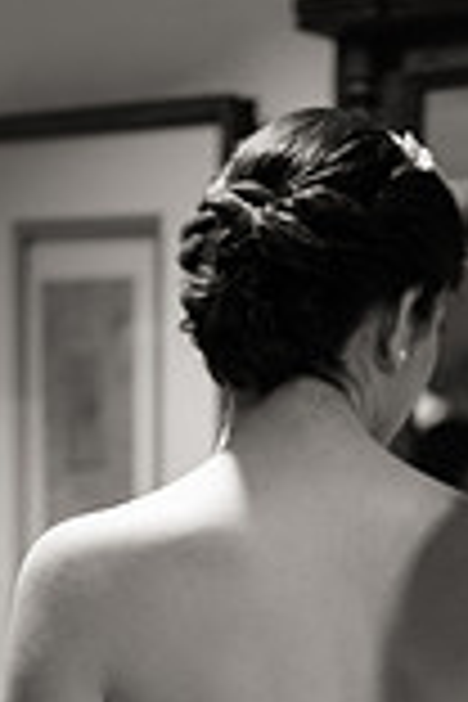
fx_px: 1969
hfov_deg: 13.2
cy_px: 711
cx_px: 554
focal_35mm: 101
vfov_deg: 19.6
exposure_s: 1/125
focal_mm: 35
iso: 1250
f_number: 1.8
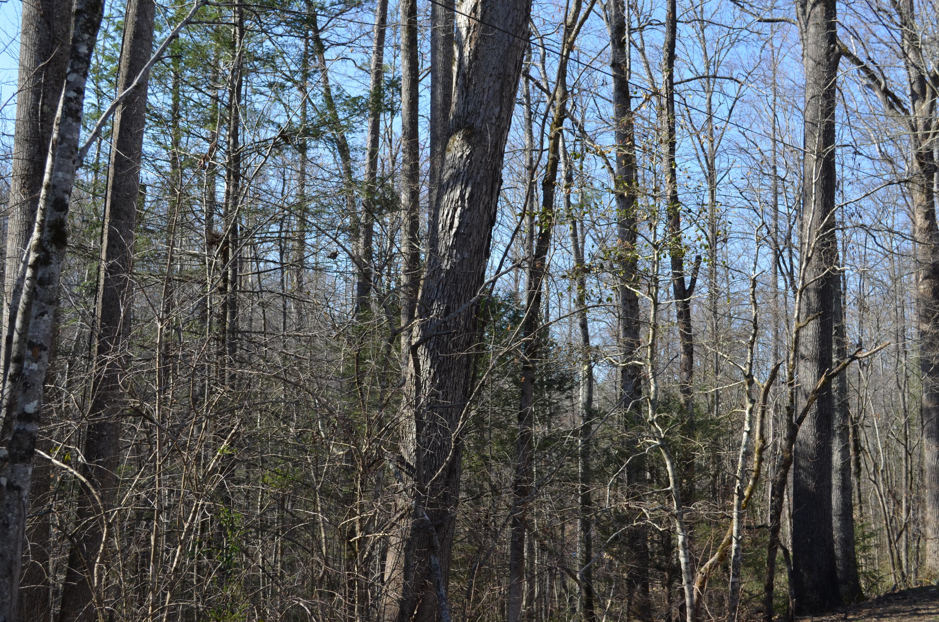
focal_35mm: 48
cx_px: 470
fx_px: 1249
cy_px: 311
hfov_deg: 41.2
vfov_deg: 28.0
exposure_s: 1/320
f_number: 6.3
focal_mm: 32
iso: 200
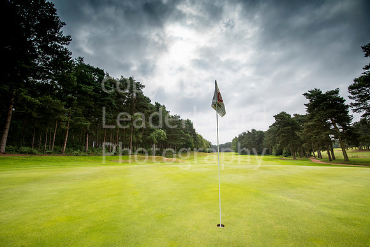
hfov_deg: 96.7
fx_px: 164
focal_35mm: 16
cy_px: 124
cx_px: 185
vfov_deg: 73.8
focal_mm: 16
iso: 400
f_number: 8
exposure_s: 1/400
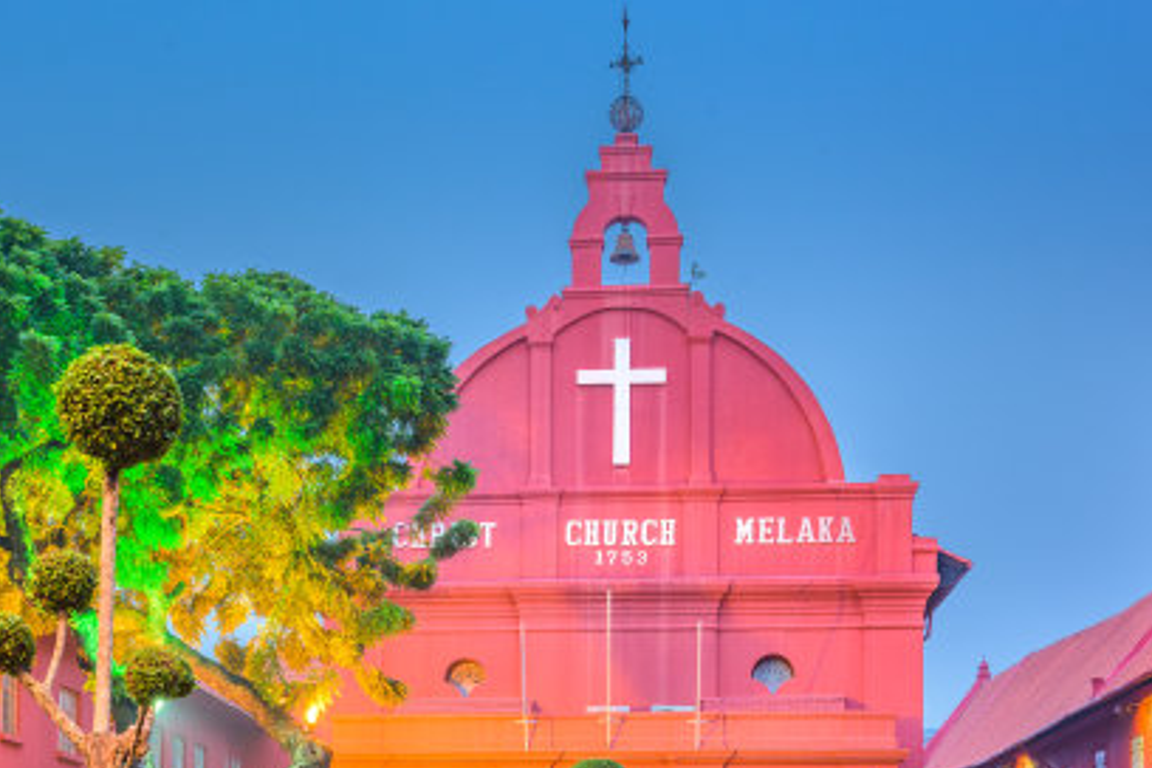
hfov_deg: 32.9
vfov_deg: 22.4
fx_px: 1920
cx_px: 322
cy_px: 573
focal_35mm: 60
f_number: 11
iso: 64
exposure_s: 6
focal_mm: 40
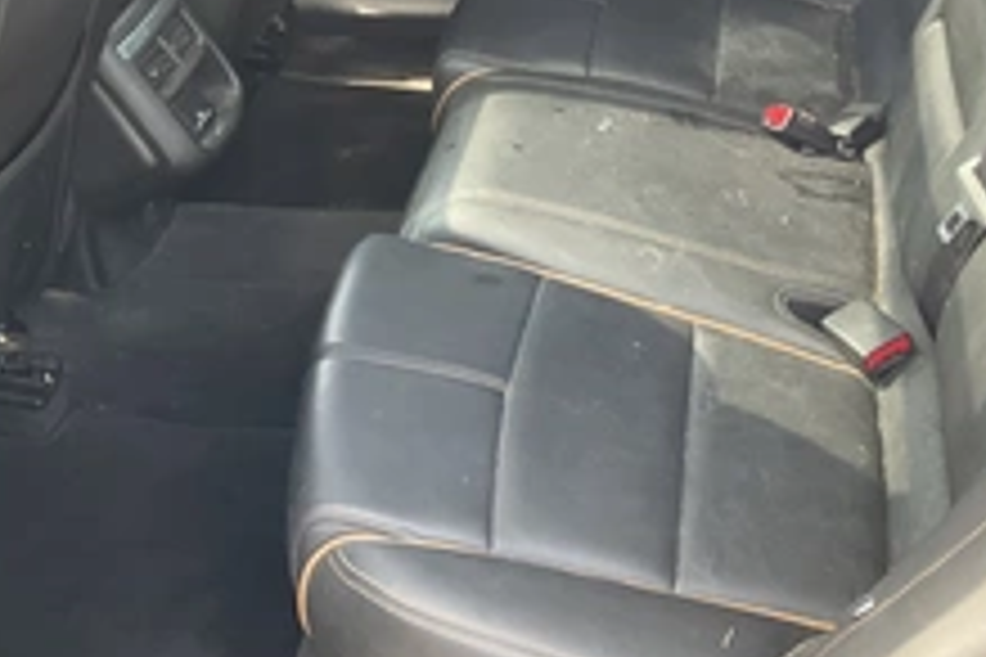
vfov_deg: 24.5
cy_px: 207
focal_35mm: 55
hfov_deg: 36.2
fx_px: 1506
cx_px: 441
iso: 64
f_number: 1.8
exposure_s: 1/122
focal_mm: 3
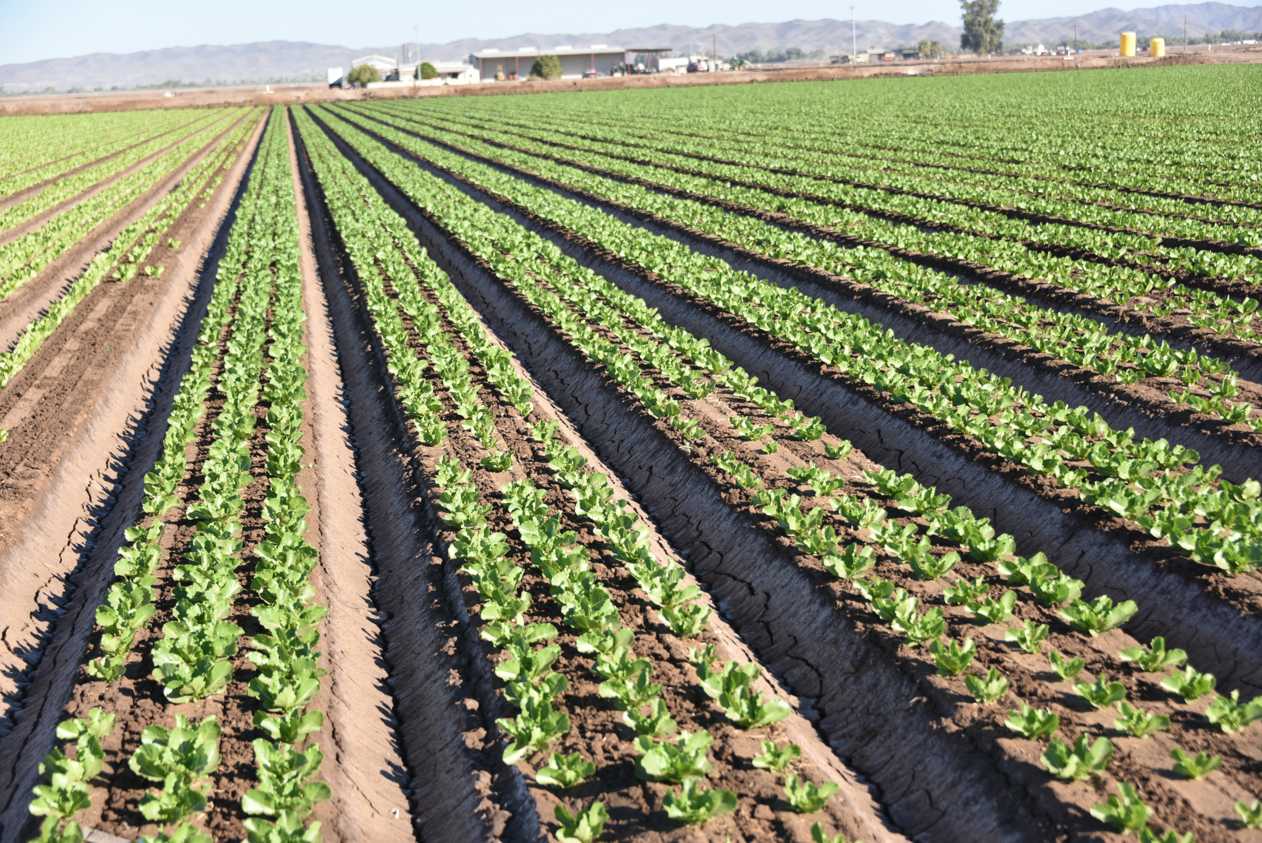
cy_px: 422
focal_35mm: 62
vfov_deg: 21.9
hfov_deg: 32.4
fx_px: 2174
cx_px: 631
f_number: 4.8
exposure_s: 1/200
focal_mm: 62
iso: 64
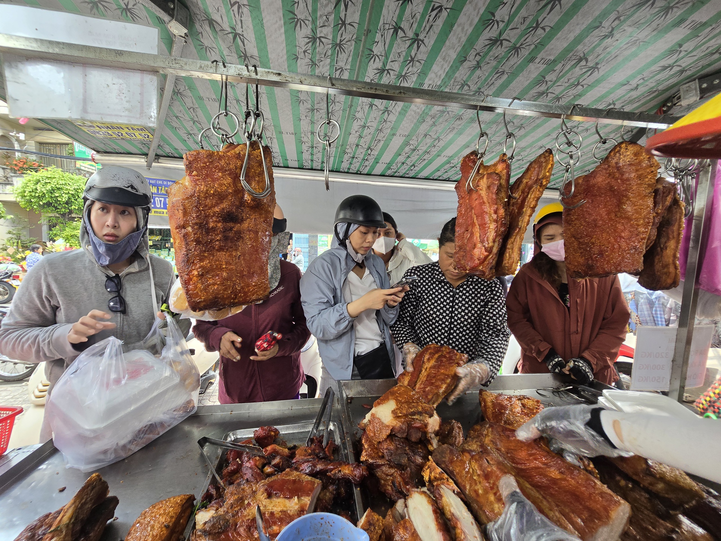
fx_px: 271
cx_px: 360
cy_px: 270
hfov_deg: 106.2
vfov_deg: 89.9
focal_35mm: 13
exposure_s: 1/81
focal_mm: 2.2
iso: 125
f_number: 2.2
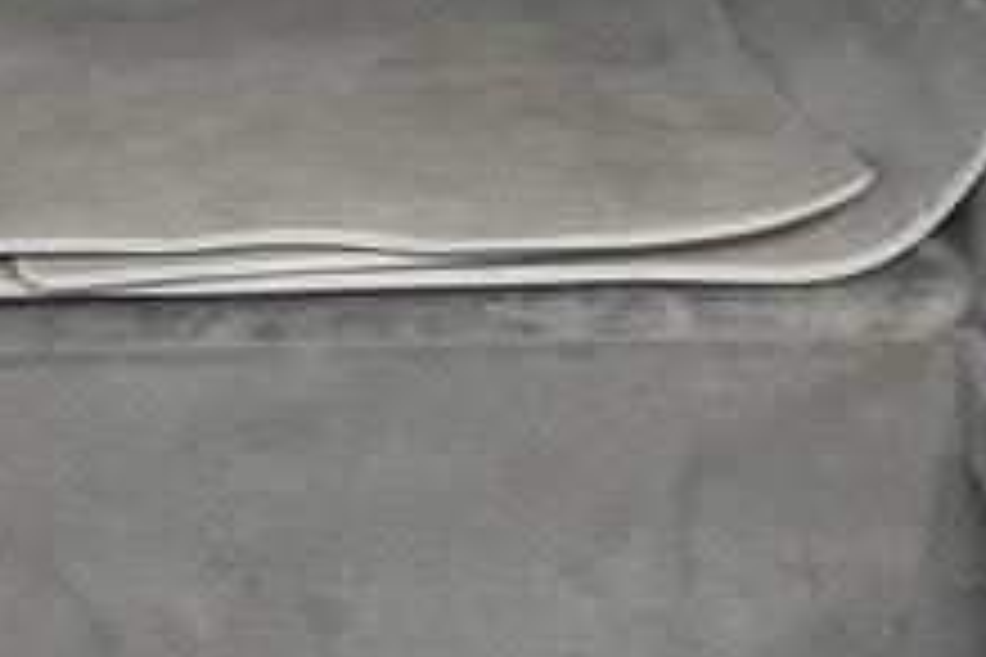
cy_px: 117
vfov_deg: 19.2
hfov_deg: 28.5
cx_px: 270
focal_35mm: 70
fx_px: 1917
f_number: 2.8
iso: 8000
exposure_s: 1/60
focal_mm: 24
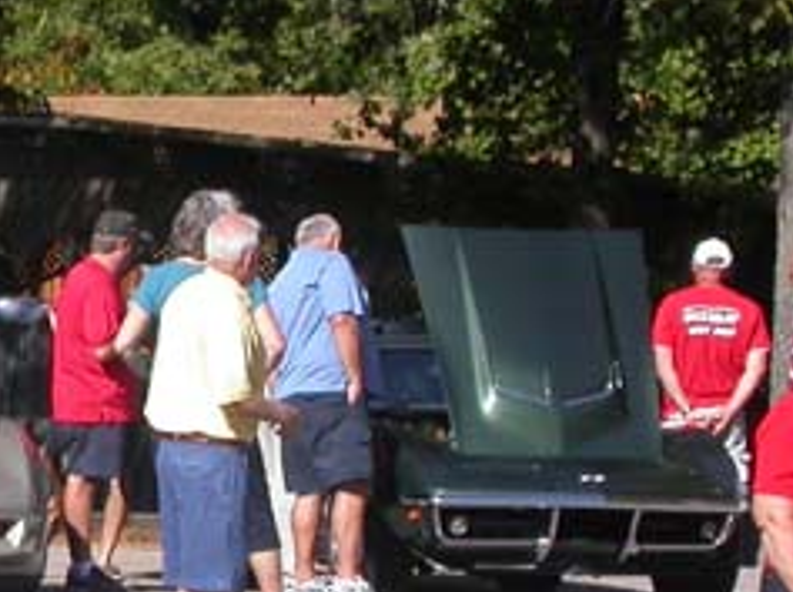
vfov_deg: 4.8
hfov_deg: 6.3
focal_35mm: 311
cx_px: -167
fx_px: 7114
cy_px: 321
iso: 100
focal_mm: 19.1
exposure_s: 1/412
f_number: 6.1
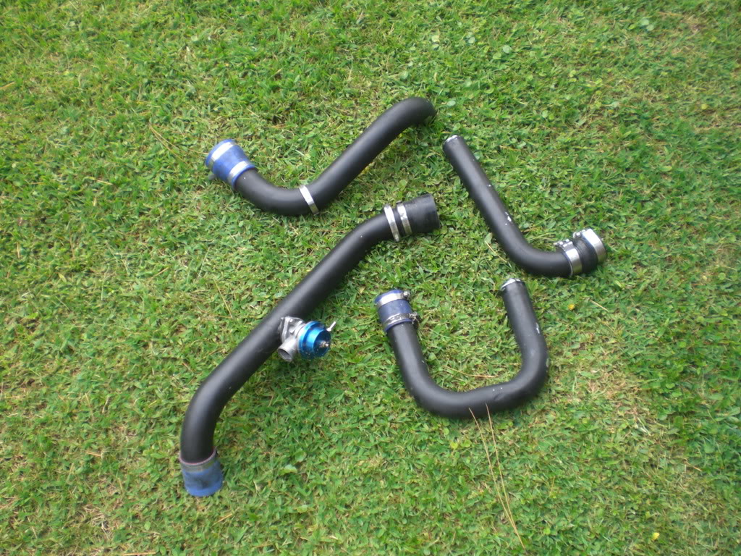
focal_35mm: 38
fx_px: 813
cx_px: 370
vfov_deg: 37.7
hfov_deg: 49.0
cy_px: 278
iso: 50
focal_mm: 6.3
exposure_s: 1/80
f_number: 3.1
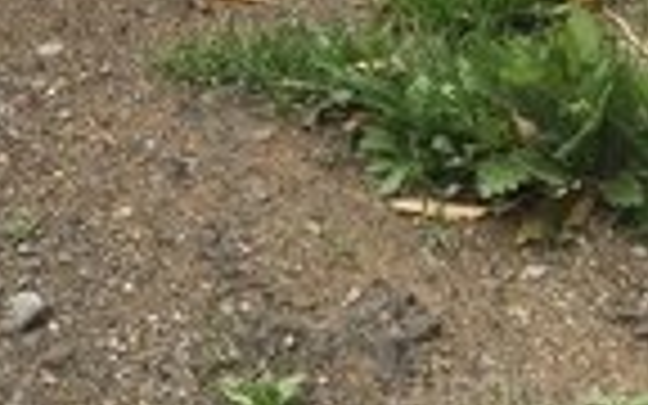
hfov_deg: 18.3
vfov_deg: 10.2
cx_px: -184
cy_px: -662
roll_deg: -0.2
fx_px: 1872
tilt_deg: -18.0
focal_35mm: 106
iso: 32
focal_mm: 4.15
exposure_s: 1/338
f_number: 2.2
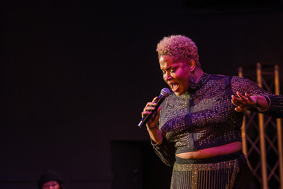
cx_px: 157
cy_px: 102
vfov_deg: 7.6
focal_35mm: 181
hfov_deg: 11.4
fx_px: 1423
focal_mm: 161
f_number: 4
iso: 2000
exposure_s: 1/250
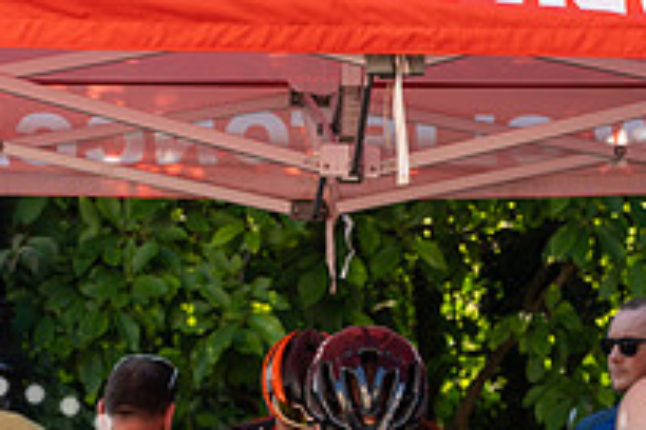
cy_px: 511
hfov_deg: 9.7
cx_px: 453
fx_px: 3822
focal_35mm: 213
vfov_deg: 6.4
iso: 160
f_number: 4.5
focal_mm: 75
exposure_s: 1/500
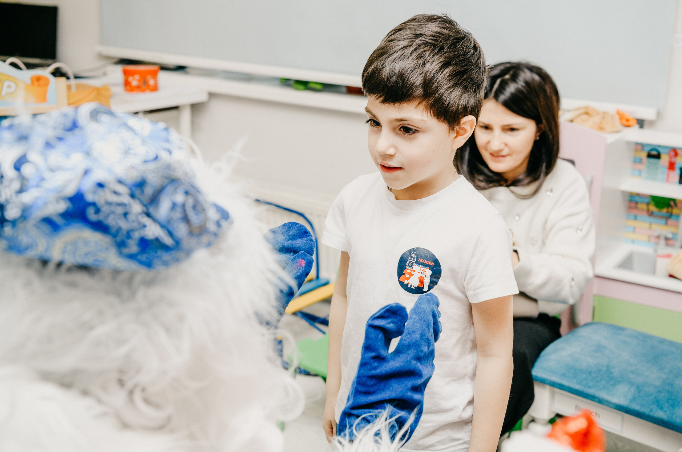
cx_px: 374
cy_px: 202
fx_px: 956
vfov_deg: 26.6
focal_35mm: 51
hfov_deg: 39.2
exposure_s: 1/160
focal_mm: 46
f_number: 4
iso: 250
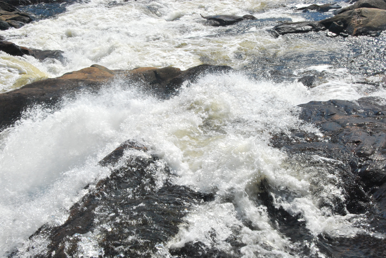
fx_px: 676
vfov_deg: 21.6
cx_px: 193
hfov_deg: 31.9
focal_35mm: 63
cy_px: 129
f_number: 11
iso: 800
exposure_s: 1/160
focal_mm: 42
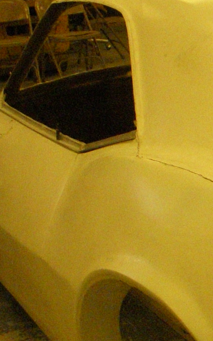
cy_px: 191
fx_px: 1133
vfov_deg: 17.1
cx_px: 402
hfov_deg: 10.1
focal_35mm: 122
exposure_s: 1/125
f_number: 3.3
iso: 800
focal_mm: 6.3
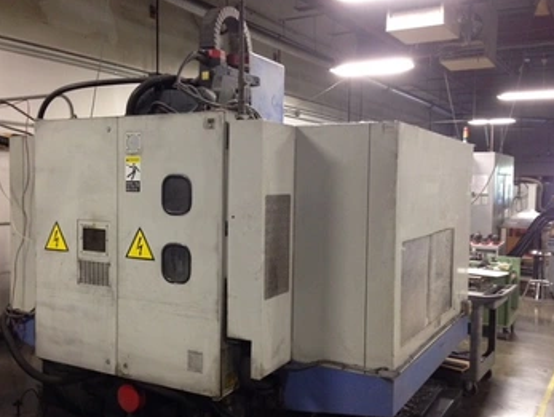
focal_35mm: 38
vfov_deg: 37.8
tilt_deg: -2.4
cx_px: 254
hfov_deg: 48.9
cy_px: 214
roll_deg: -0.5
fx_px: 609
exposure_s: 1/20
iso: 200
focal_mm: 4.12
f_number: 2.4
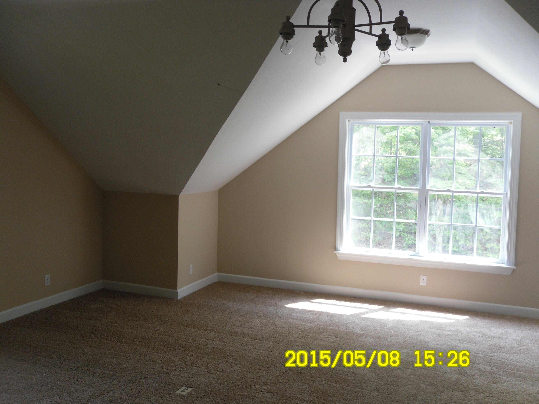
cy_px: 202
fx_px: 545
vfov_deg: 40.7
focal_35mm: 35
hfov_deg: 52.6
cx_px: 270
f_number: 3.5
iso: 100
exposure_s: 1/45
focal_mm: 6.3
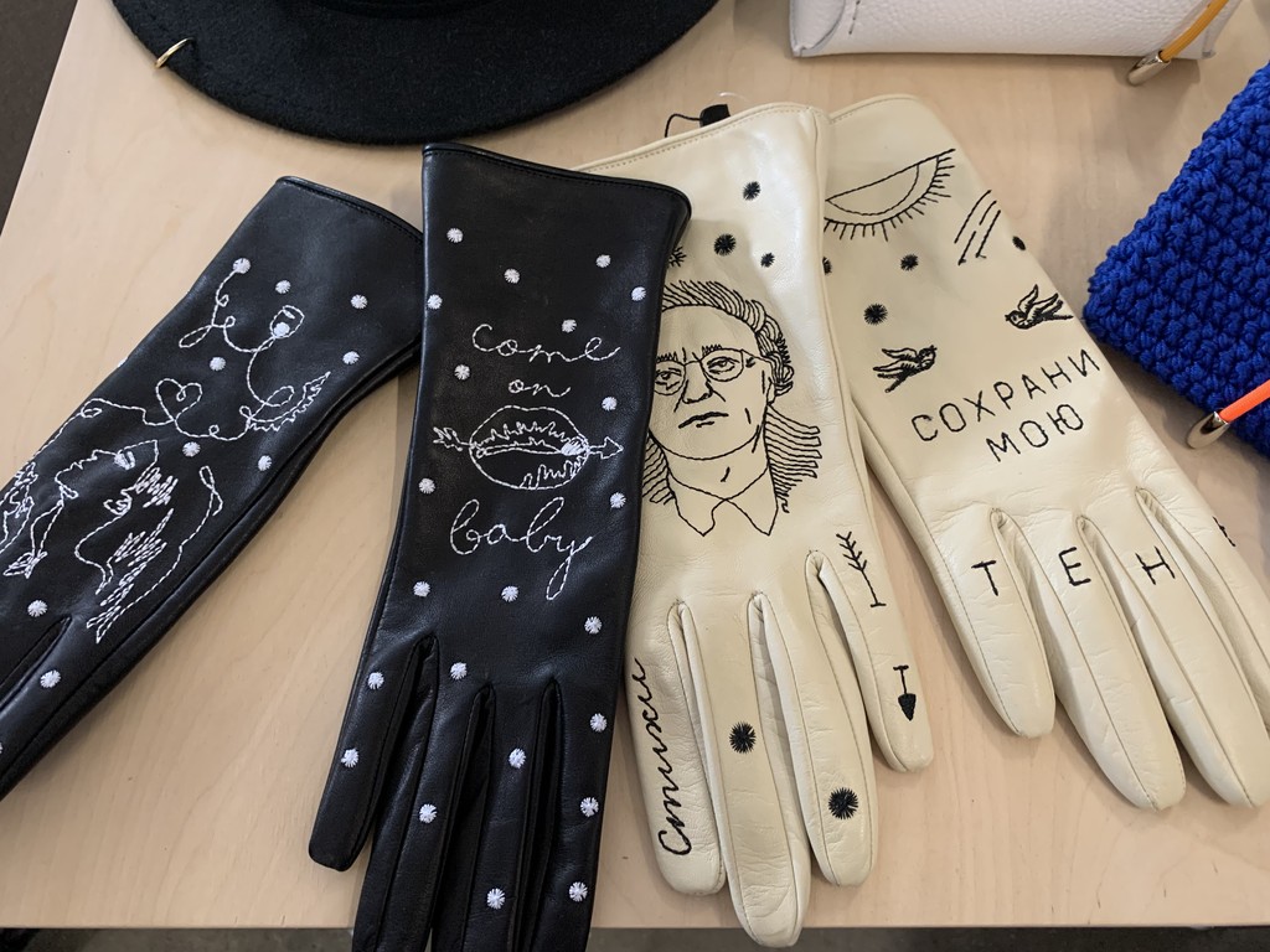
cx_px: 635
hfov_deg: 67.3
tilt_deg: -66.2
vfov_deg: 53.1
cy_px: 476
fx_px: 954
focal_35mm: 26
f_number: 1.8
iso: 400
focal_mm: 4.25
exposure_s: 1/41
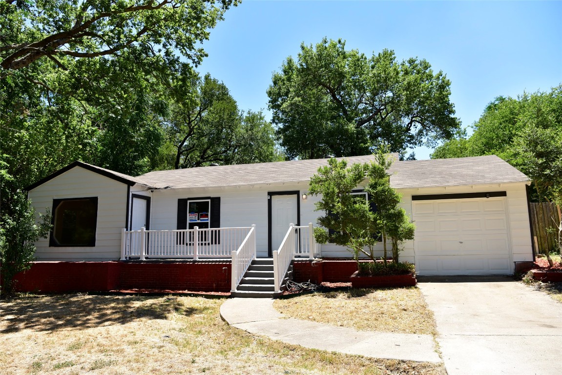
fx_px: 422
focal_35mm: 27
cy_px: 188
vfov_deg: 48.0
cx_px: 281
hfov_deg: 67.4
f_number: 5.6
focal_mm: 27
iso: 64
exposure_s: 1/200
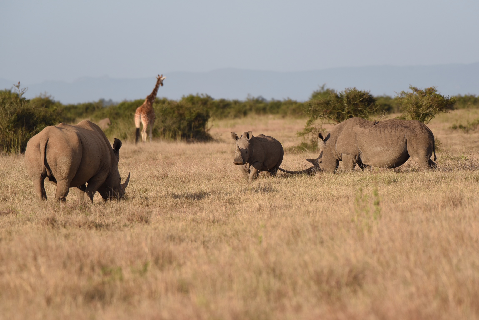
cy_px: 160
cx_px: 240
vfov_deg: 3.9
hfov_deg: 5.9
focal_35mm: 350
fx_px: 4658
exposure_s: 1/400
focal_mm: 350
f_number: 5.6
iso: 110
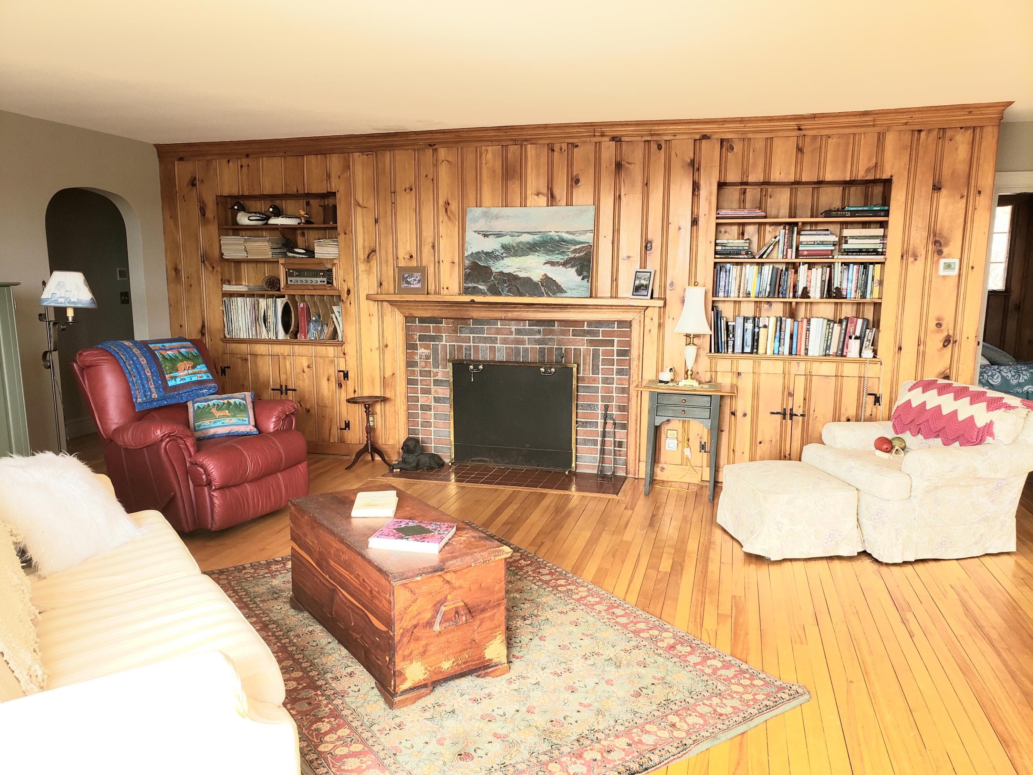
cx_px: 516
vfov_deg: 53.1
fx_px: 776
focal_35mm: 26
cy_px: 388
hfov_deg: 67.3
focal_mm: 4.3
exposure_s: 1/60
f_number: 2.4
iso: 100
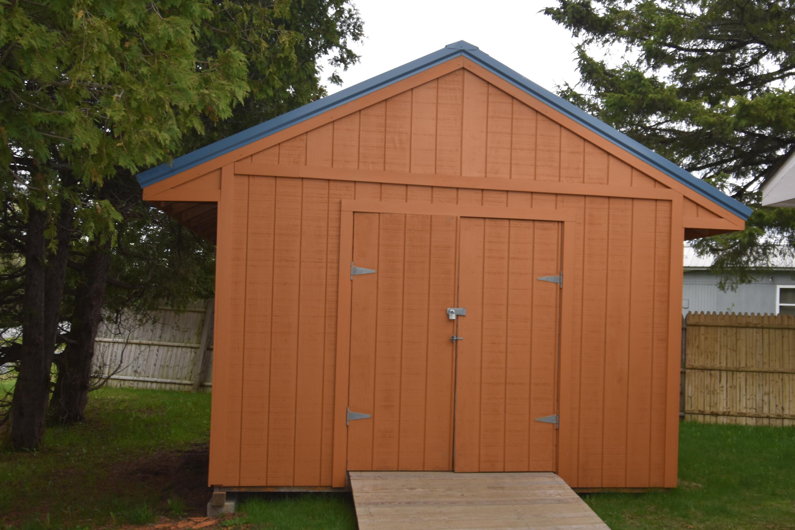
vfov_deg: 33.4
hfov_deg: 48.4
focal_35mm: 40
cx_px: 437
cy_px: 301
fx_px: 883
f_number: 5.6
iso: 125
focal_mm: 20
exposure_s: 1/125
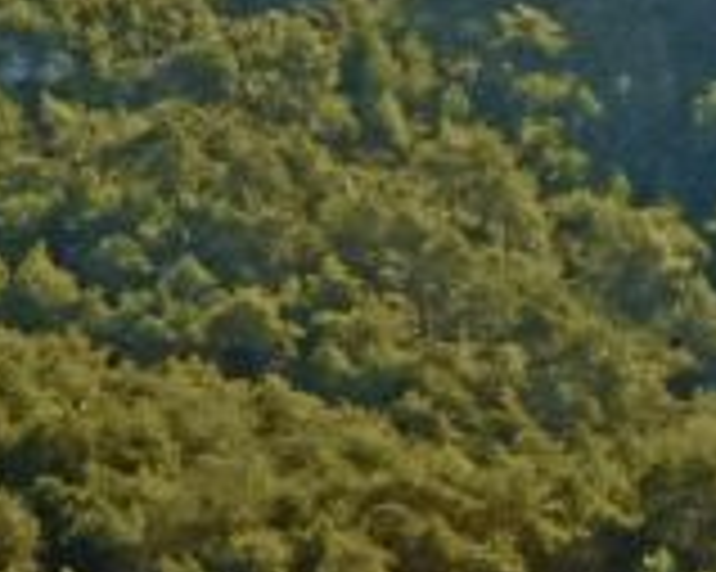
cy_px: -378
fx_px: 15333
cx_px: -919
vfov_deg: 2.1
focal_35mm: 724
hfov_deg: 2.7
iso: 2000
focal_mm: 80
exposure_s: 1/250
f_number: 36
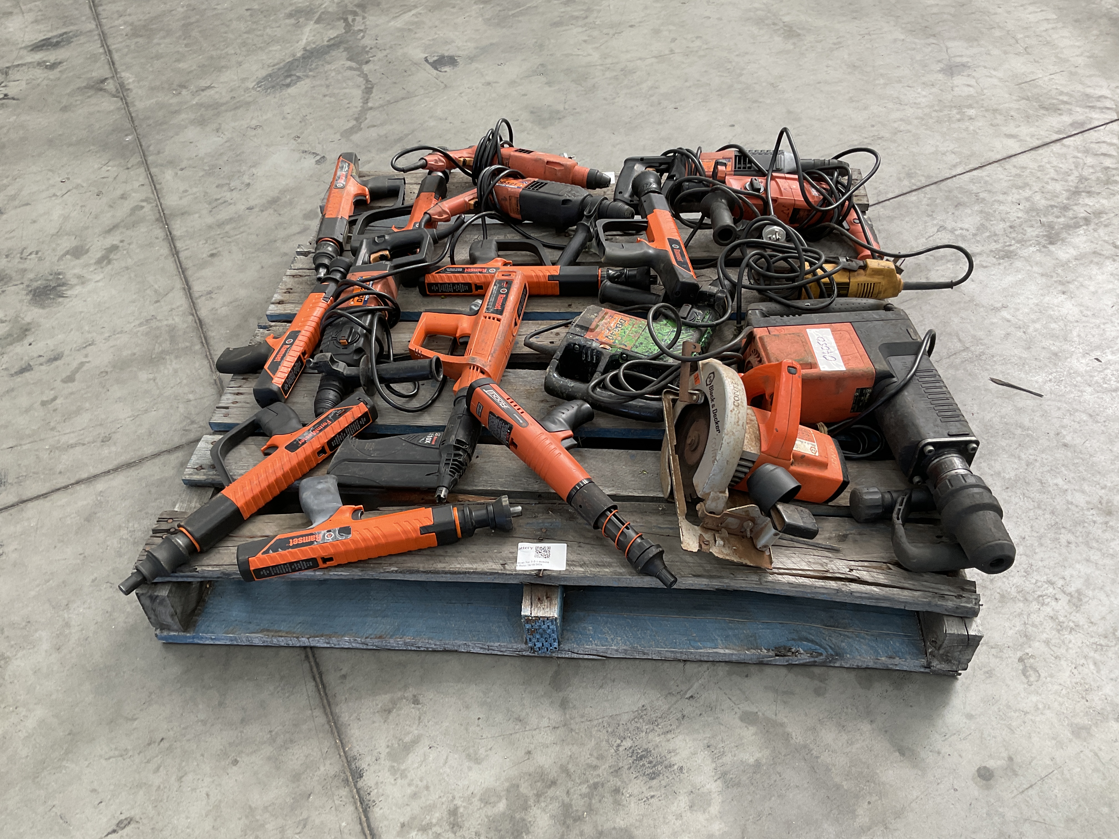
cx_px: 560
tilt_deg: -45.5
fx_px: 937
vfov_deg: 48.2
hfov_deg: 61.7
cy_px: 420
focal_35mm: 29
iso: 50
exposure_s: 1/122
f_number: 1.8
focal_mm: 3
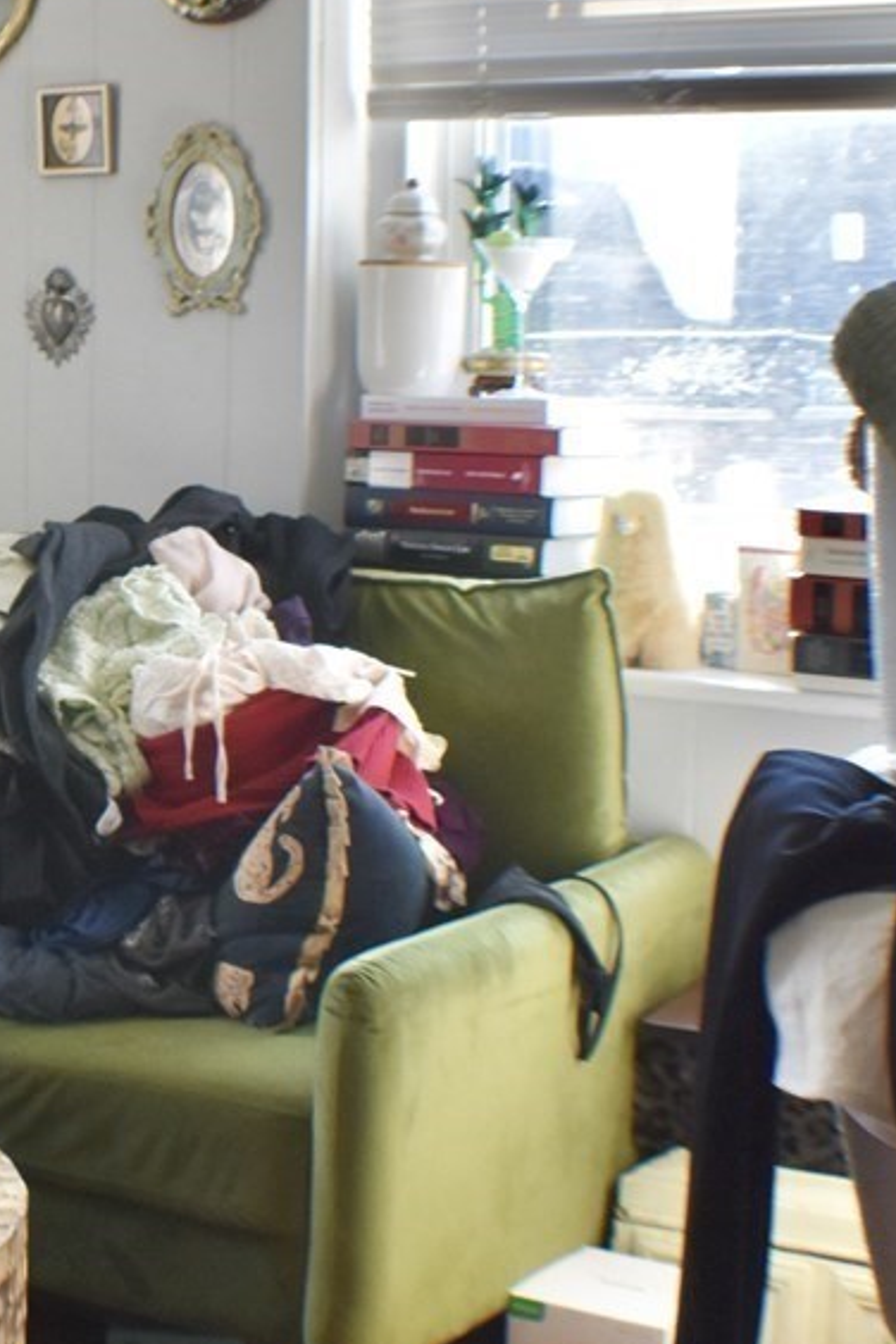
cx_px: -181
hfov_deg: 13.6
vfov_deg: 20.8
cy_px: 503
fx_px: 3658
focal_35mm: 98
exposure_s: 1/250
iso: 720
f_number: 4
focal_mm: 24
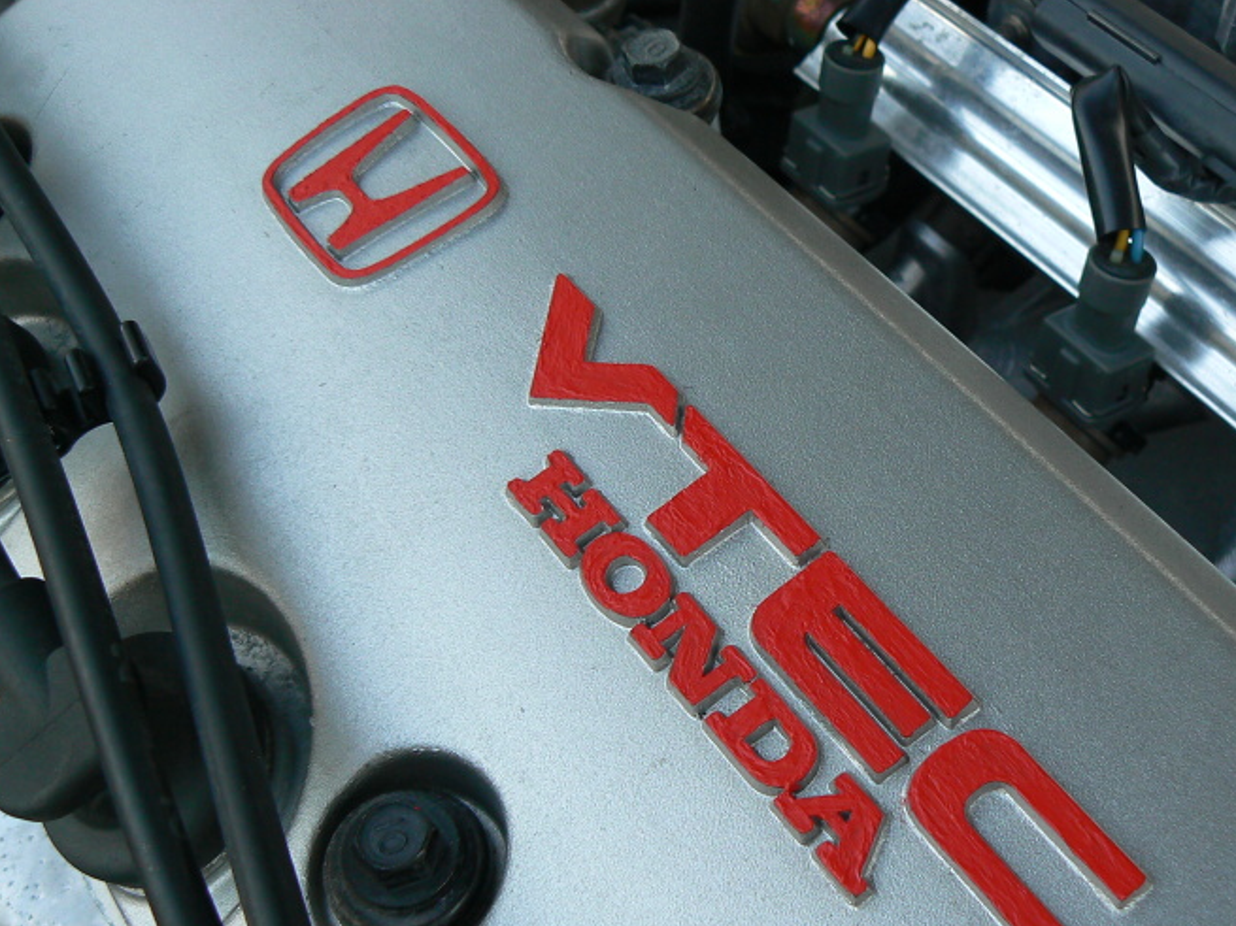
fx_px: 1571
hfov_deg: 42.9
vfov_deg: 32.8
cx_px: 704
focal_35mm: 44
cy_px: 528
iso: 80
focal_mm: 6
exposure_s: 1/50
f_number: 3.2
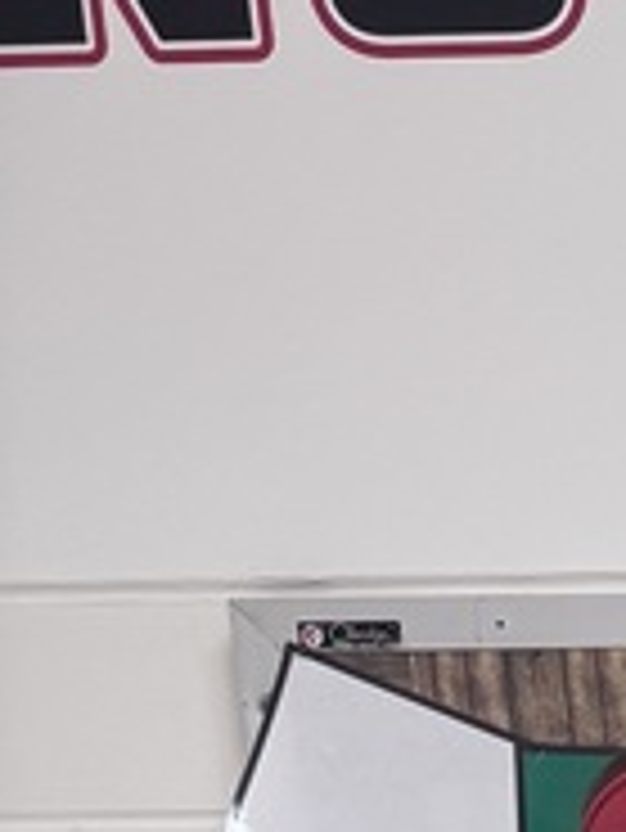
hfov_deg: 9.4
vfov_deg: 12.3
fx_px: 3203
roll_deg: +1.1
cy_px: 1898
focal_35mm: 133
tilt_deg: -16.0
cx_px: 1725
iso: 125
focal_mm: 6.76
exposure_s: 1/60
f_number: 1.78
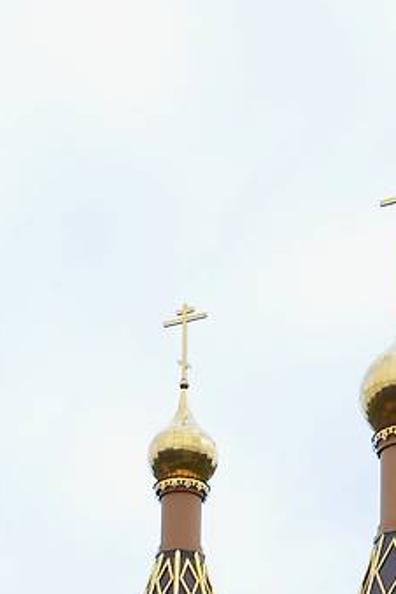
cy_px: 983
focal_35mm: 159
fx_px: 2623
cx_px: 239
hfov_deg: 8.6
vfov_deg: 12.1
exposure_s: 1/200
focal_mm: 30
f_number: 7.1
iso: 200
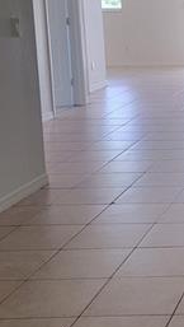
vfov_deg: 26.8
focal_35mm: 78
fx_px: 675
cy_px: 80
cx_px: 355
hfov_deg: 13.5
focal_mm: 6.7
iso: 250
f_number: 1.8
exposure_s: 1/120
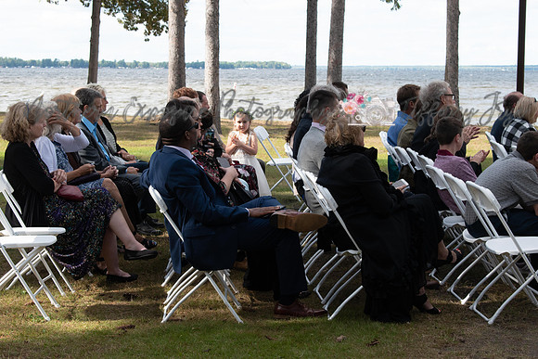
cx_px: 269
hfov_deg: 24.6
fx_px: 1233
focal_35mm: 82
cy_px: 180
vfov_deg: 16.6
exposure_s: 1/250
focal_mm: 55
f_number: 8
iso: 320
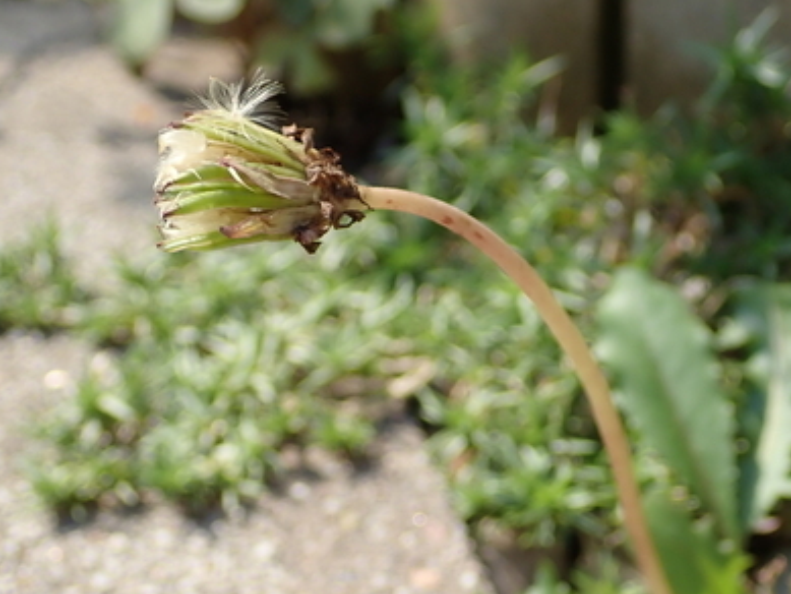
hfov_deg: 27.1
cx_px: 577
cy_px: 352
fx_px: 1623
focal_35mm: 71
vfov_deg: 20.7
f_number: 3.1
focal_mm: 8.41
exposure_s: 1/200
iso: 100
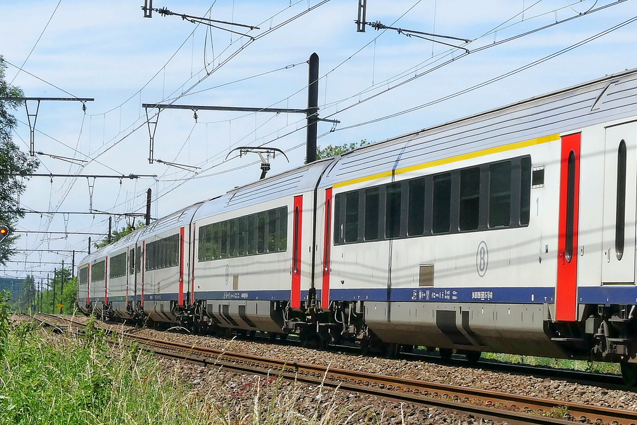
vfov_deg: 11.3
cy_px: 162
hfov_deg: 16.8
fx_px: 2141
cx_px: 489
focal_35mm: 121
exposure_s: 1/800
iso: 400
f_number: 9
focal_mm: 27.9
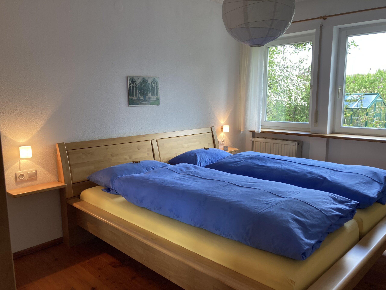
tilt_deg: -9.1
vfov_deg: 49.7
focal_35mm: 28
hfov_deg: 63.4
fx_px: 312
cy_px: 145
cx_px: 193
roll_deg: +0.3
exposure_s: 1/100
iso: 80
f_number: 1.8
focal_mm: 3.99
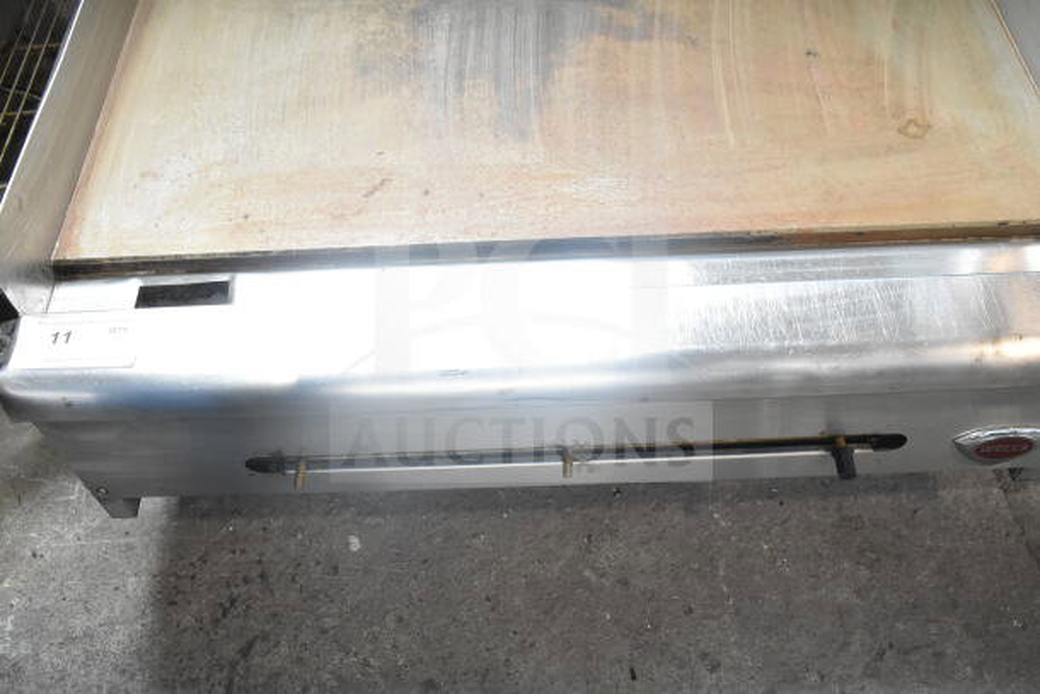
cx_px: 520
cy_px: 347
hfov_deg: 55.1
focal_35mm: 34
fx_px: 997
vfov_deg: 38.4
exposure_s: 1/160
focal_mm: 23
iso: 1600
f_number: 6.3
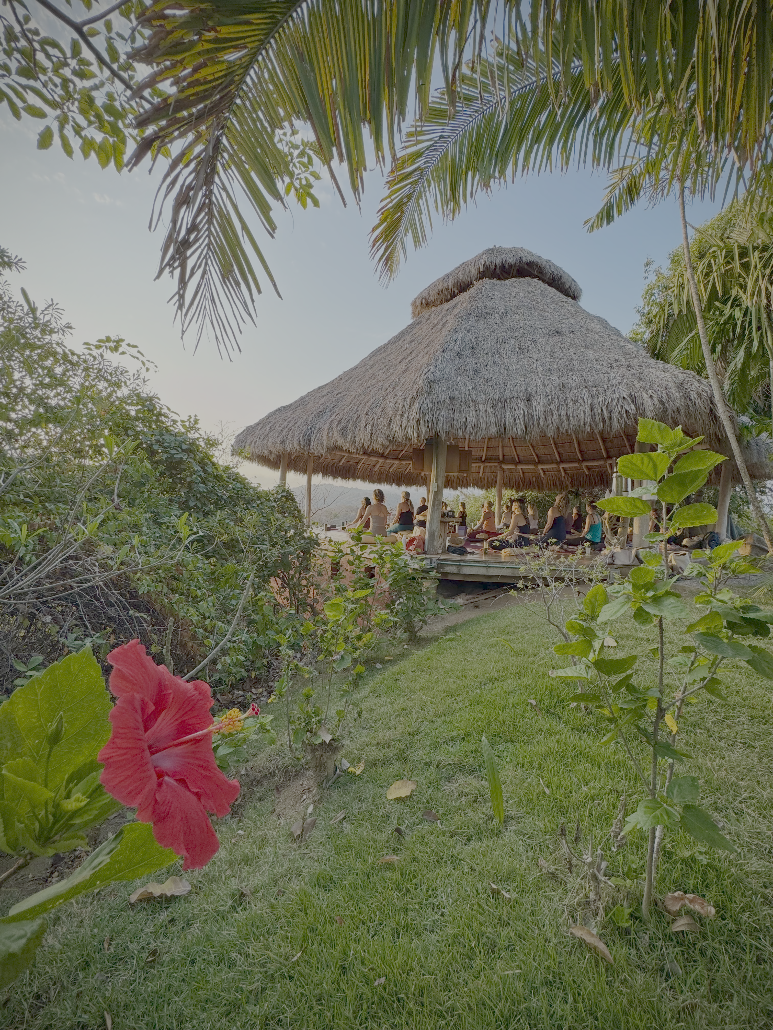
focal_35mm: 14
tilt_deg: +0.1
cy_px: 515
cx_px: 386
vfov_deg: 102.1
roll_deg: -2.3
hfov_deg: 85.7
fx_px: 417
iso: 40
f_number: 2.2
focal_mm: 2.22
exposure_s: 1/123
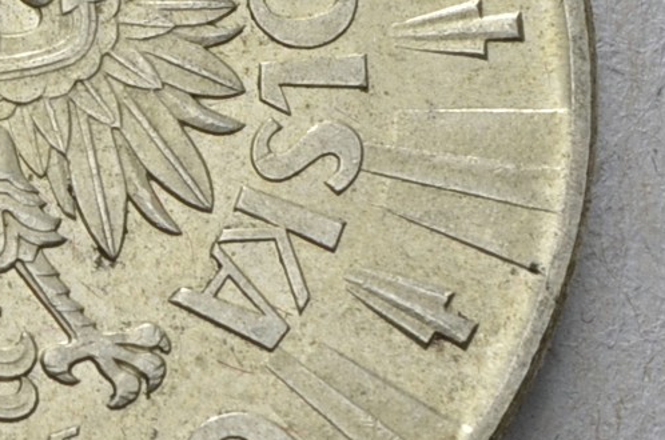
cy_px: 169
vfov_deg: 3.5
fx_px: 7117
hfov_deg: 5.2
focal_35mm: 386
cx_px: -761
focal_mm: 52
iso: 400
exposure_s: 1/250
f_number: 14
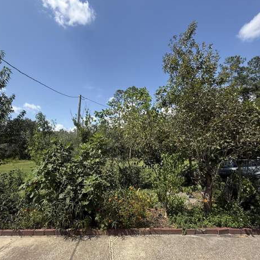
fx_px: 144
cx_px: 127
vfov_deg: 83.5
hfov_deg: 84.0
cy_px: 148
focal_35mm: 17
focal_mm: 2.22
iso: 50
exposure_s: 1/1259
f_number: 2.2
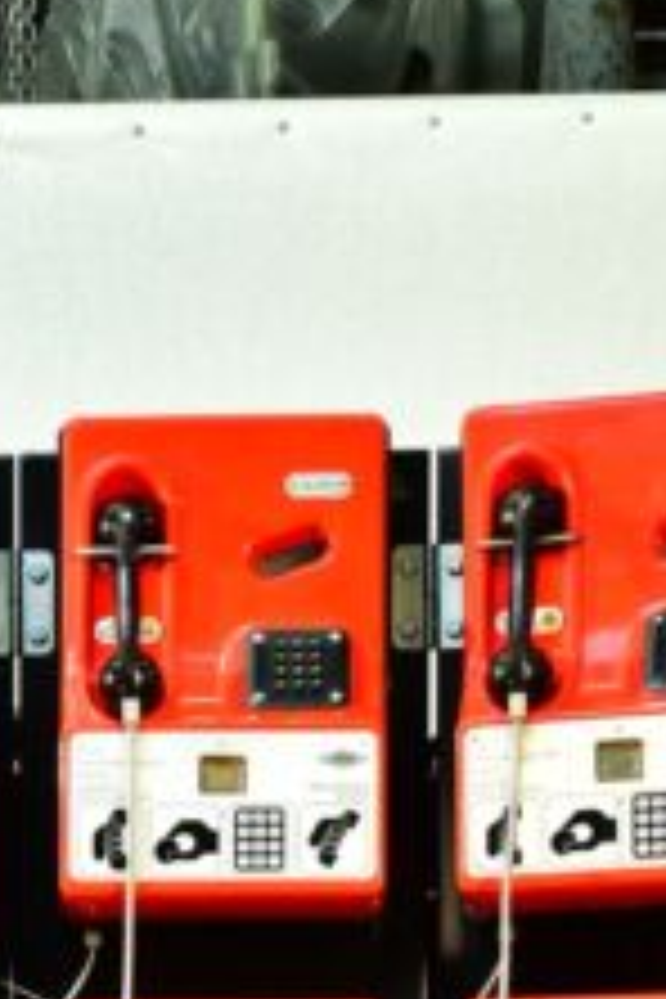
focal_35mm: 142
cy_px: 1847
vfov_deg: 13.0
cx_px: 4
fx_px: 3940
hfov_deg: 9.6
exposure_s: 1/10
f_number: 10
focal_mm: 35
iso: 500
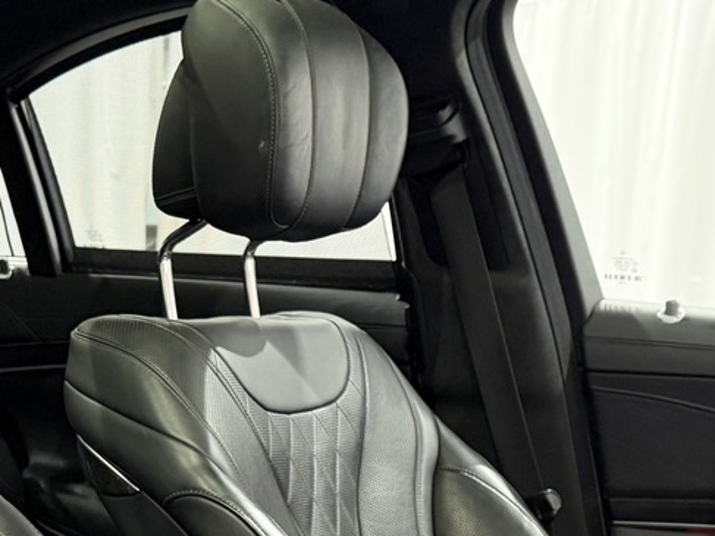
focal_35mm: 71
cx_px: 200
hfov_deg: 27.1
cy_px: 501
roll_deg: -2.4
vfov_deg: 20.2
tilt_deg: -8.5
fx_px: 1466
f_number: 1.78
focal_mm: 6.76
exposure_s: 1/50
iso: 640
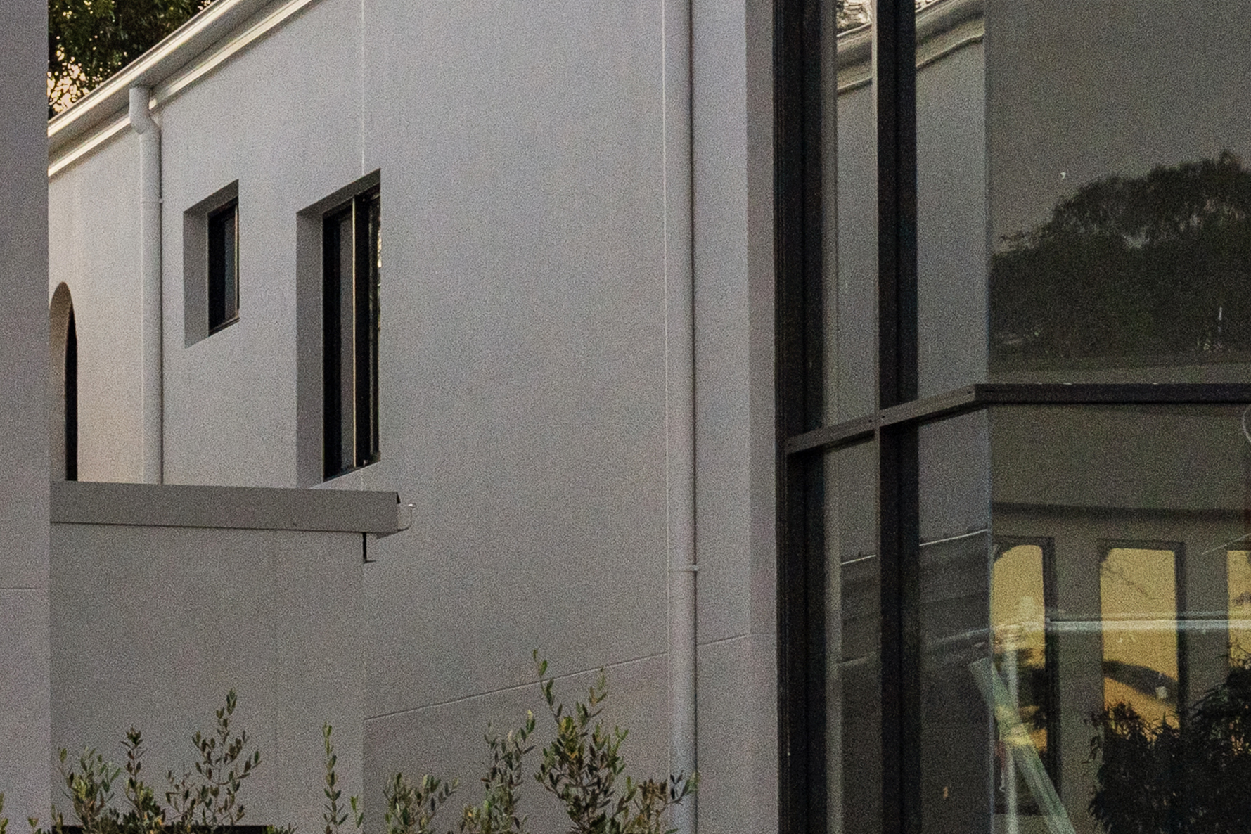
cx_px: -1143
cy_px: 424
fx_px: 6845
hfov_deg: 9.8
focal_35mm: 197
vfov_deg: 7.0
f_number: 8
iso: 400
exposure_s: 1/8
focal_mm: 50
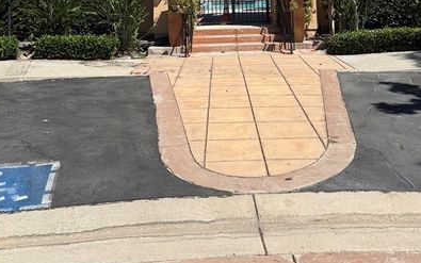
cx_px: 237
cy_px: -56
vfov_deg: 26.4
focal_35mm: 43
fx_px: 493
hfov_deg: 46.1
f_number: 1.78
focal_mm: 6.76
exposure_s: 1/5714
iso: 80
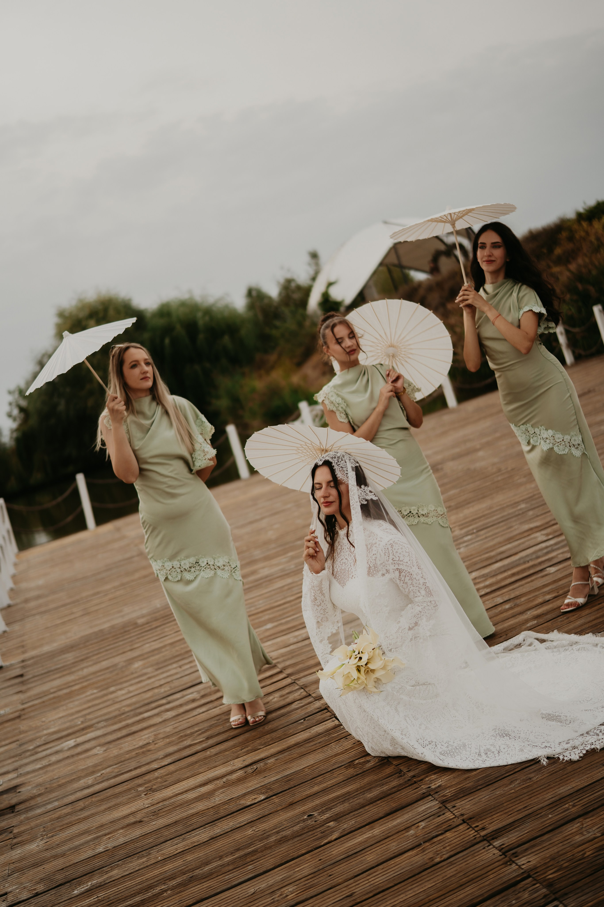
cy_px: 454
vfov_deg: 54.4
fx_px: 881
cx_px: 302
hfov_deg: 37.9
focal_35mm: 35
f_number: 1.4
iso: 80
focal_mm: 35
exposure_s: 1/2000
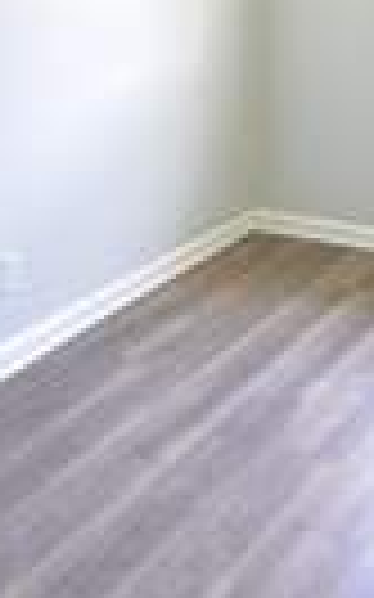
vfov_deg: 34.2
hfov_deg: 23.1
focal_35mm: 55
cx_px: 320
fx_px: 898
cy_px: 27
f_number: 4.5
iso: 100
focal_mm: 10
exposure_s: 1/5
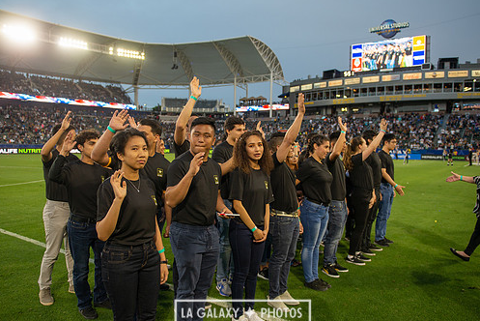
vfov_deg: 46.4
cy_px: 168
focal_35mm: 28
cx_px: 242
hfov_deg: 65.4
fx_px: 374
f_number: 2.8
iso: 400
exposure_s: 1/500
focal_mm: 24
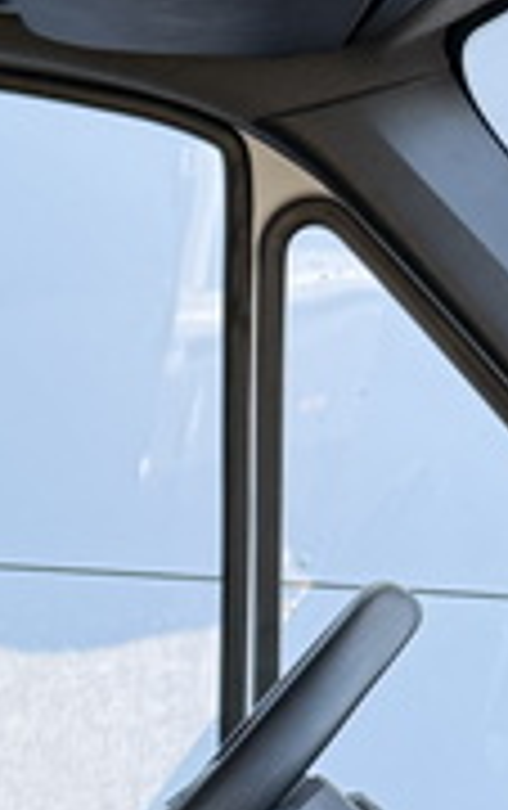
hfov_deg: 9.4
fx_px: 2495
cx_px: -953
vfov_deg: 17.8
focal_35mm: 113
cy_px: 873
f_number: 1.78
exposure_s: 1/405
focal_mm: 6.76
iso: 100
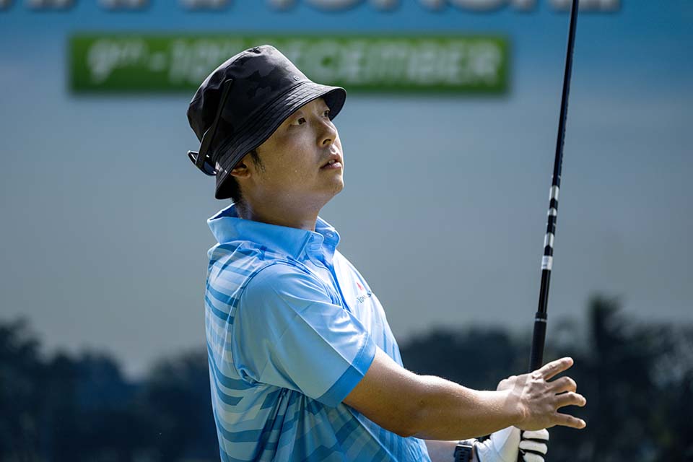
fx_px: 7699
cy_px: 231
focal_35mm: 400
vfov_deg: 3.4
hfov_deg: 5.2
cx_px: 346
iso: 200
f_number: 2.8
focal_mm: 400
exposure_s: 1/2000
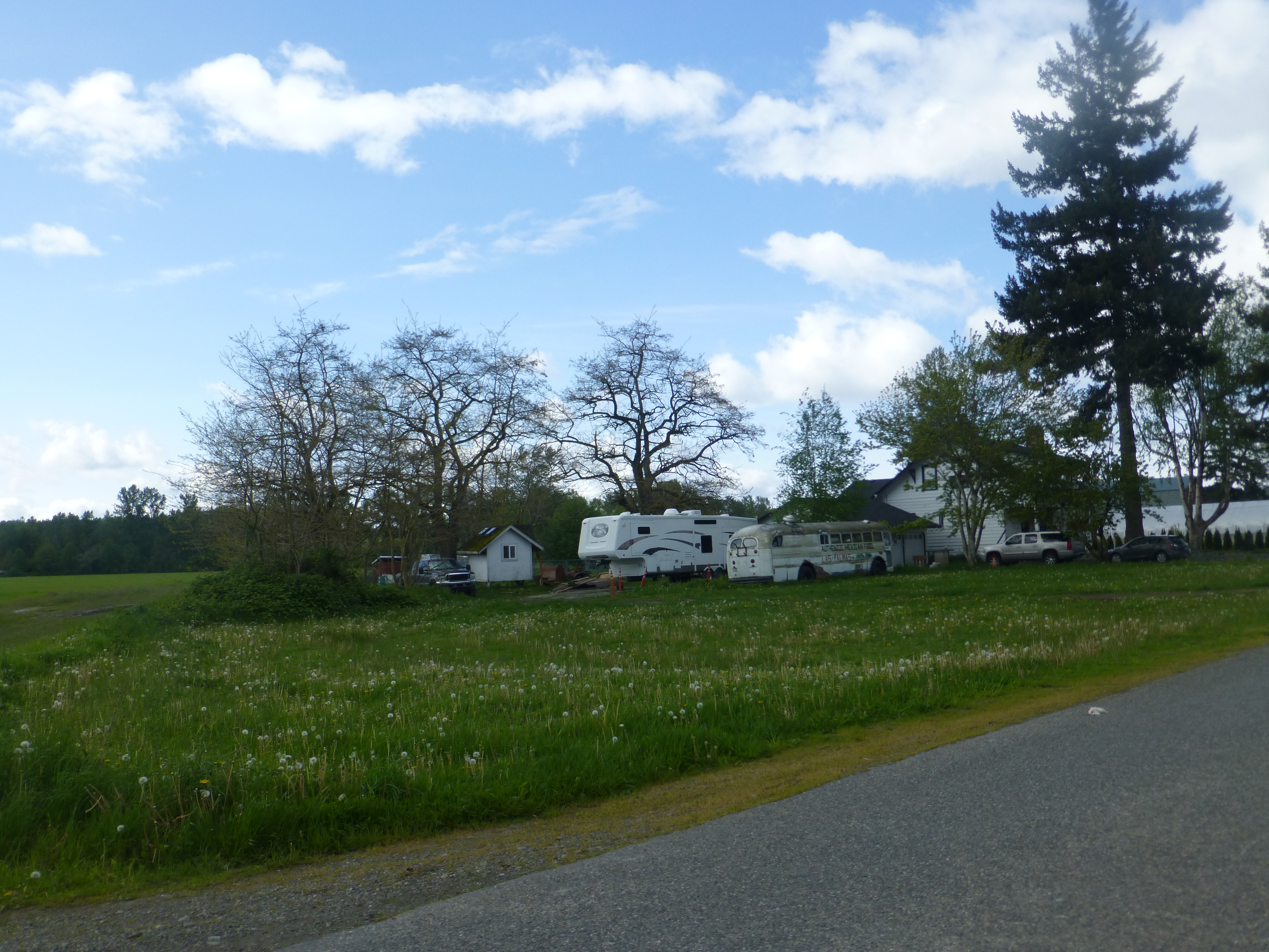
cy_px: 476
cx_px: 634
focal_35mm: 34
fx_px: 1246
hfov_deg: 54.0
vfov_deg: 41.8
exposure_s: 1/640
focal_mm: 6.1
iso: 100
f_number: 3.7
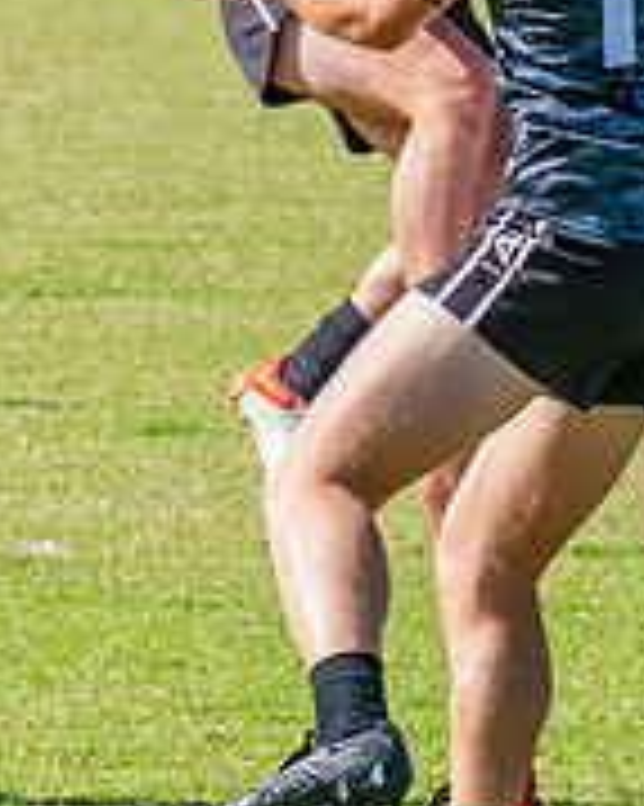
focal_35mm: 1272
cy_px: 152
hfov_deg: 1.2
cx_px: 379
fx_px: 30331
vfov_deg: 1.5
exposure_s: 1/1600
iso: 1600
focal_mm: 240
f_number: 11
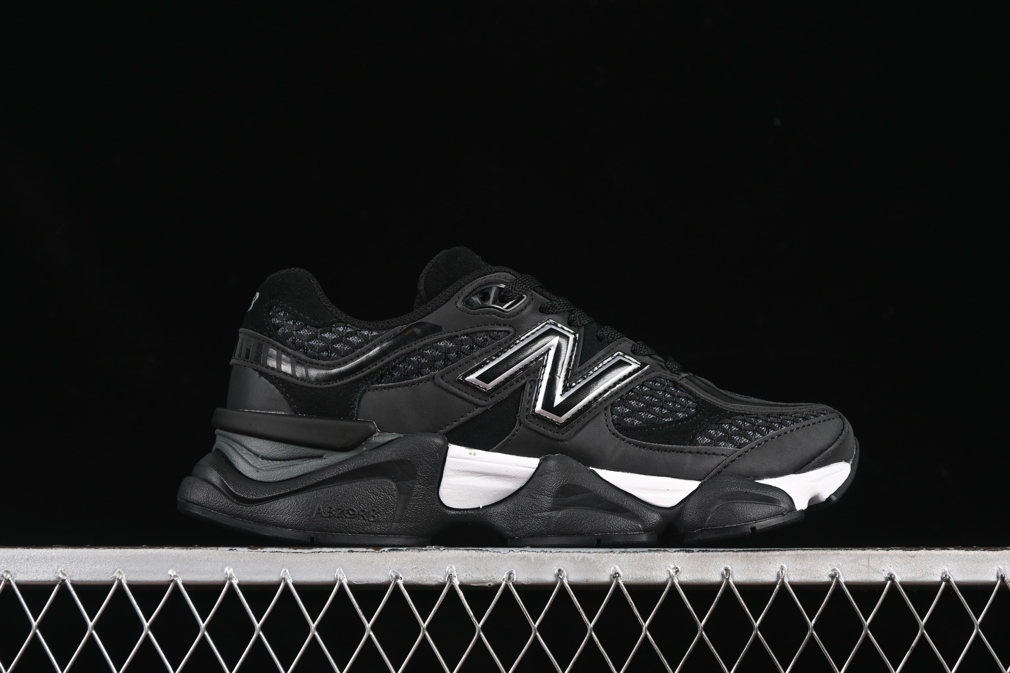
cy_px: 336
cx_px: 505
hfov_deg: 27.0
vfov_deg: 18.2
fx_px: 2104
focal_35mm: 75
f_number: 6.3
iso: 160
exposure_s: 1/50
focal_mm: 50
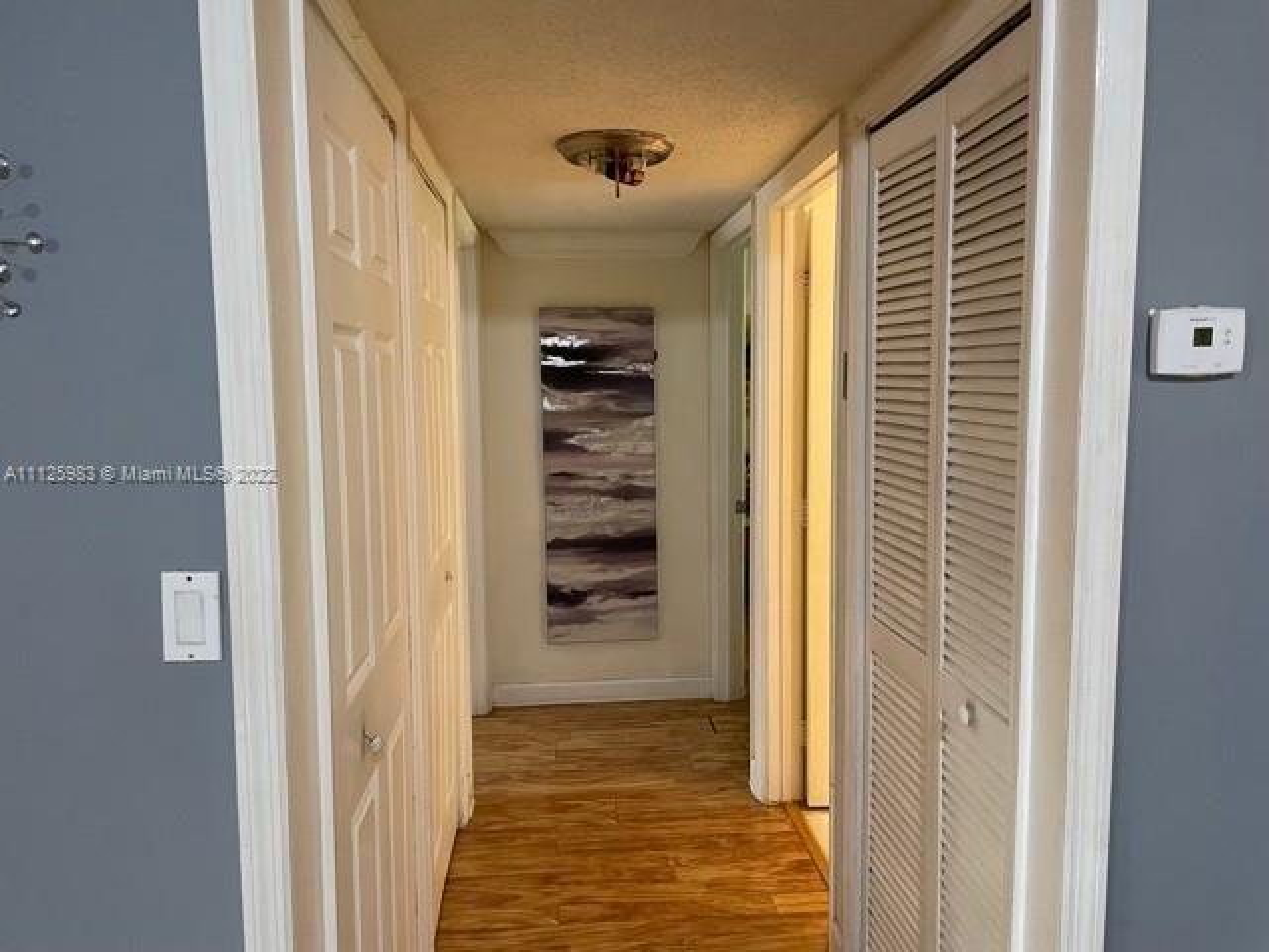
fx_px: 953
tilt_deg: -4.9
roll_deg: +1.1
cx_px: 634
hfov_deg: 67.3
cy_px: 476
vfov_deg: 53.1
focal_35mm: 26
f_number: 1.6
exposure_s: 1/40
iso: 400
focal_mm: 4.2
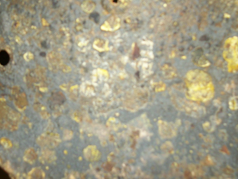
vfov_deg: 23.9
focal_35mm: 61
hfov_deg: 31.6
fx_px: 420
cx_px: 95
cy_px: 58
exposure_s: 1/60
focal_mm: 5.7
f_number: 2.9
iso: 80
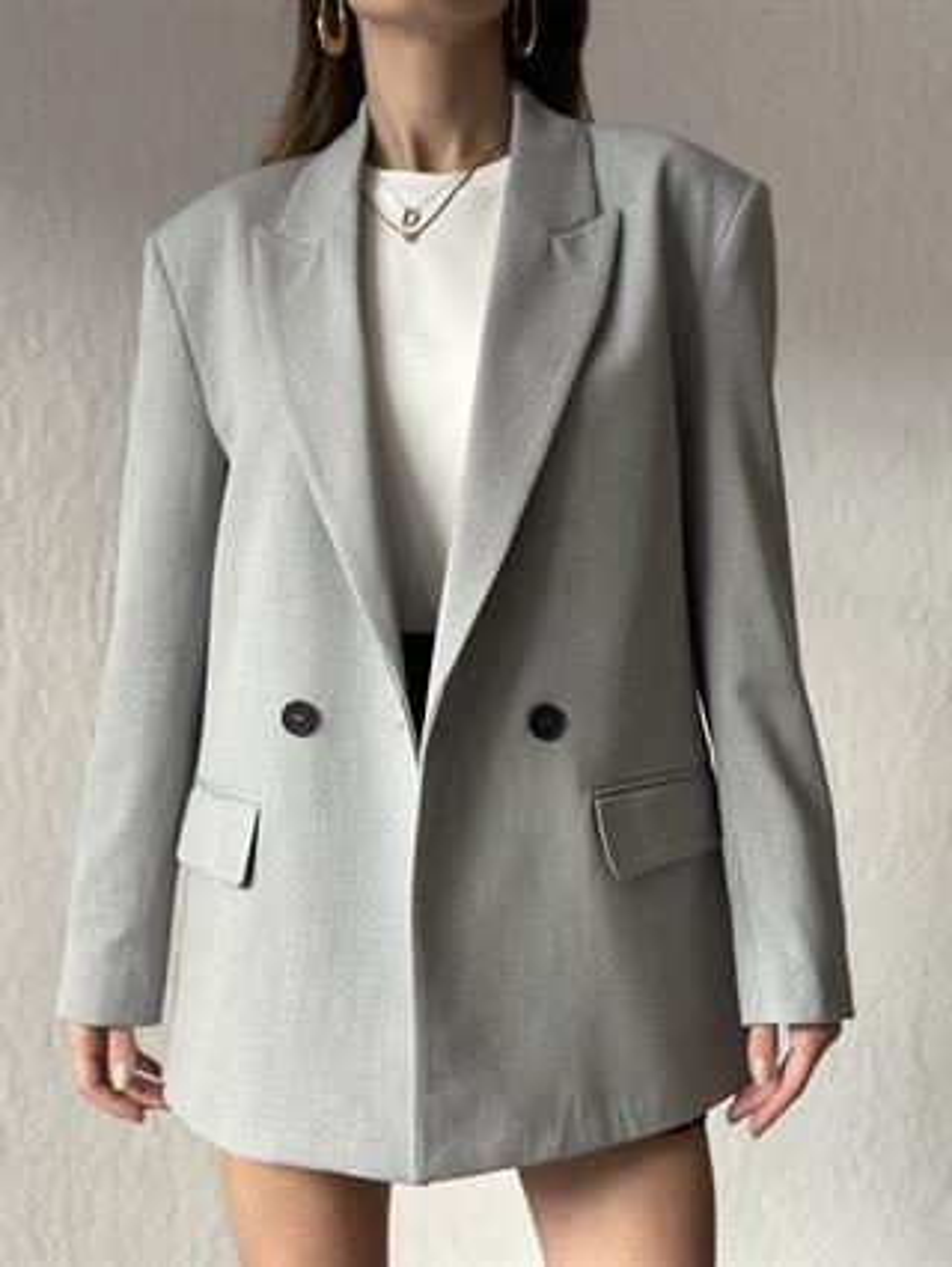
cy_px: 634
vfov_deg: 39.6
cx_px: 476
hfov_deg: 30.3
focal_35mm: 48
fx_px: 1758
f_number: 1.78
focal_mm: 6.86
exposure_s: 1/121
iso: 125
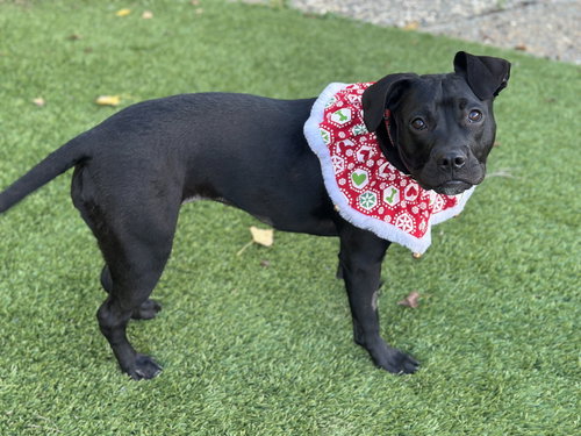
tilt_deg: -35.3
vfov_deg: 30.3
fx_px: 806
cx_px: 290
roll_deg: +3.8
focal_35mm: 48
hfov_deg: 39.7
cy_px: 218
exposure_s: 1/125
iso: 100
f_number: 1.78
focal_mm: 6.86
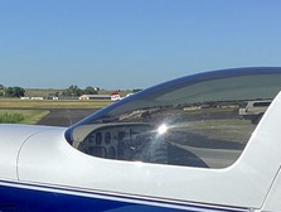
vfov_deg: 12.9
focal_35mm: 111
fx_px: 903
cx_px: 43
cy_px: 283
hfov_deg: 17.5
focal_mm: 3.3
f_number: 2.4
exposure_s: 1/1988
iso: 25
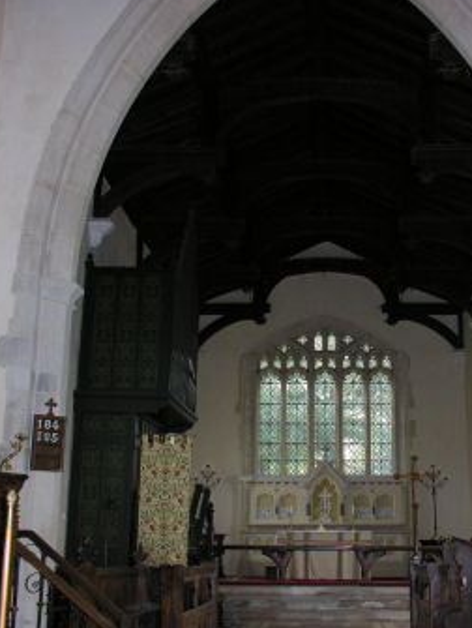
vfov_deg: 39.6
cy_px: 311
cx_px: 299
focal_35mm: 48
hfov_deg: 30.2
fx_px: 871
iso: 168
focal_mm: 8.9
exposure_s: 1/60.1
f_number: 2.8
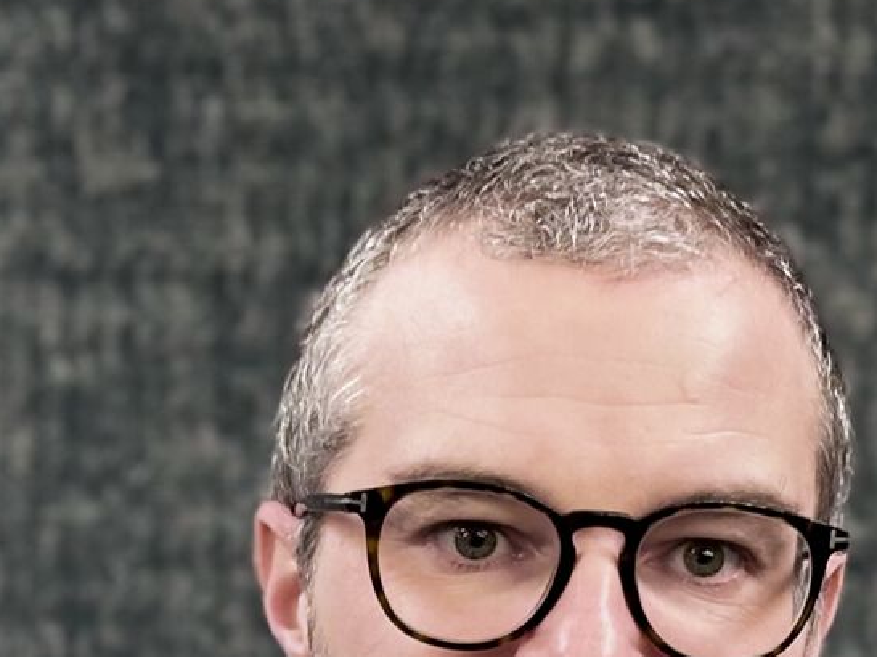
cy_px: 824
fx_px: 4634
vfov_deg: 8.0
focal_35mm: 183
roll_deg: -0.7
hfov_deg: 10.8
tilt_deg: -0.7
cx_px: 524
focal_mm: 5.96
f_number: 1.6
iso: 100
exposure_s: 1/50
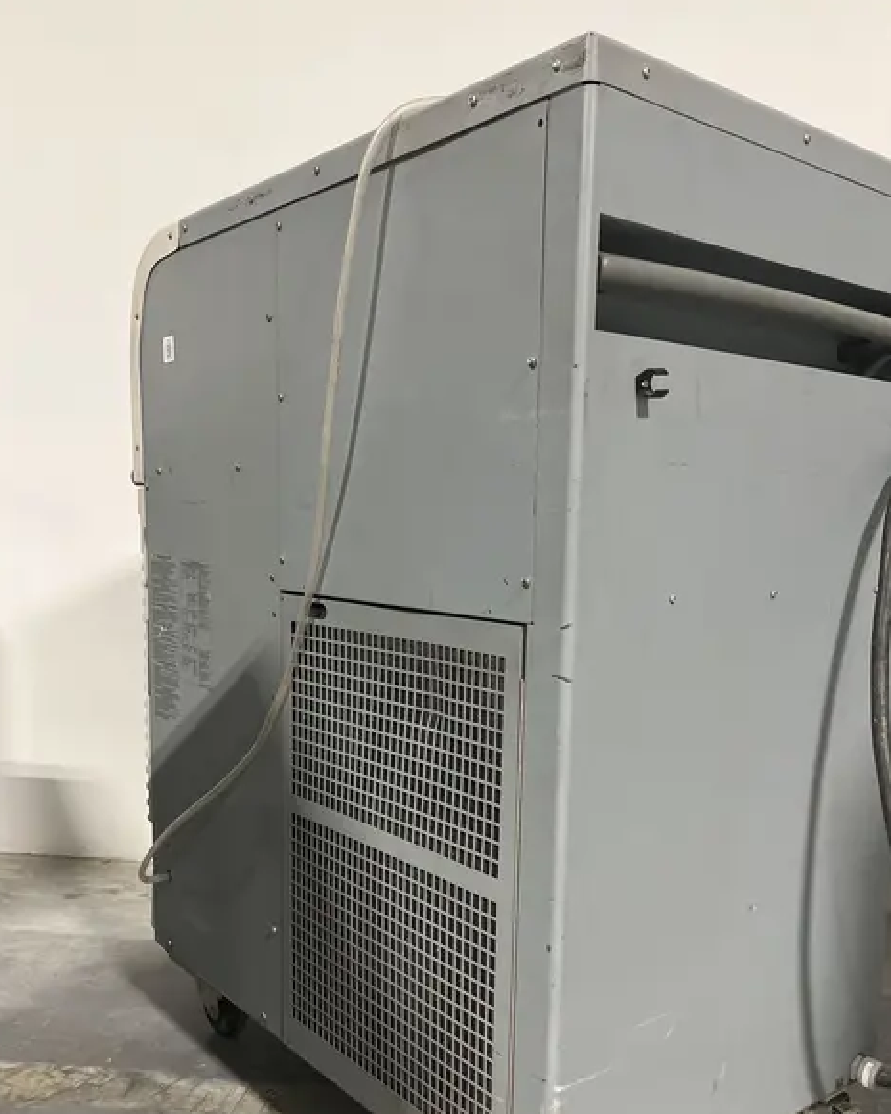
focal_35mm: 32
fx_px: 1055
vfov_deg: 55.1
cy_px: 687
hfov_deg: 45.8
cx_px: 479
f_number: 1.6
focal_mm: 5.1
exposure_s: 1/60
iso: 250
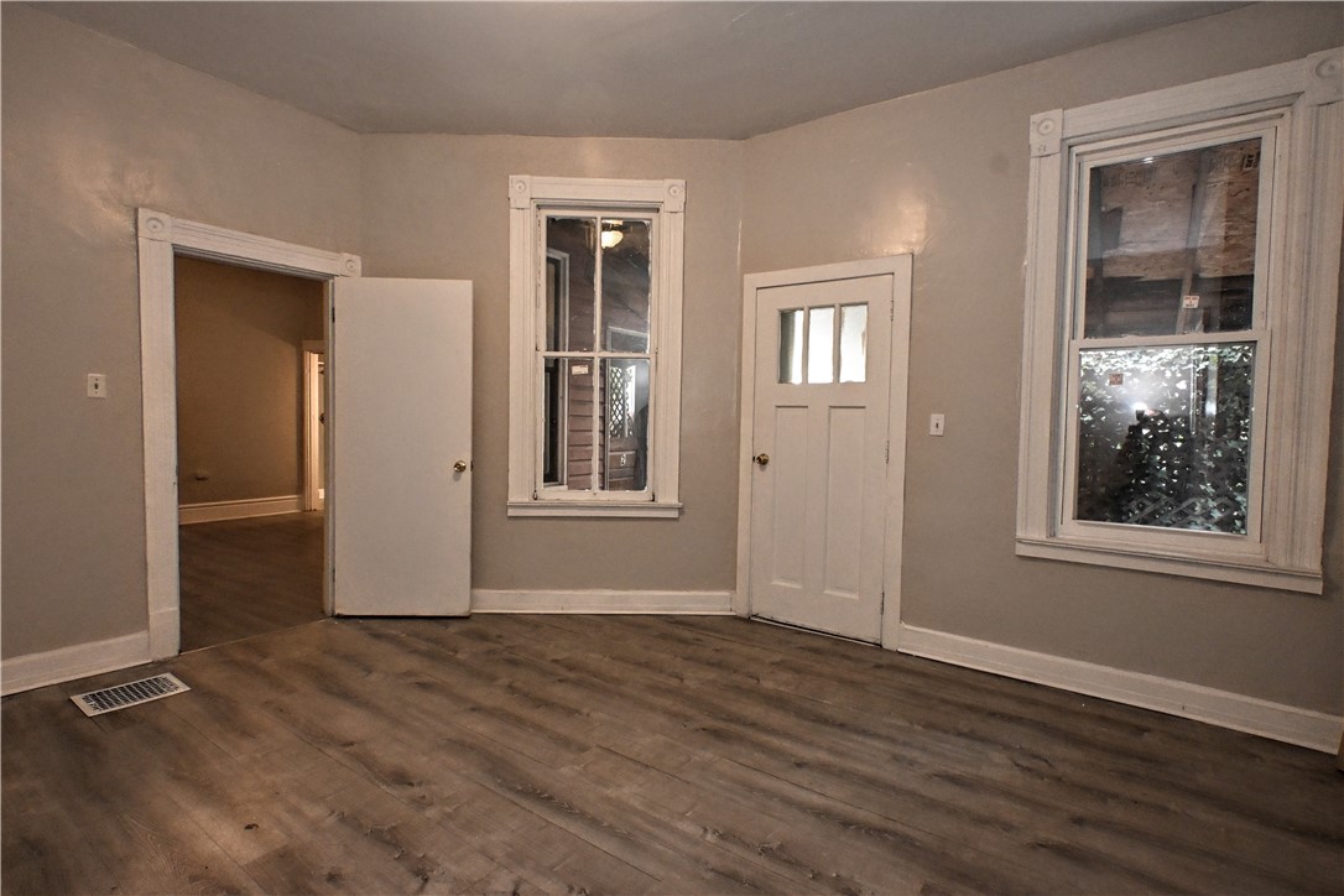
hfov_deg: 90.0
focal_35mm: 18
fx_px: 672
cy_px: 448
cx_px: 672
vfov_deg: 67.4
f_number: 8
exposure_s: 1/60
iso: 3200
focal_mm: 12
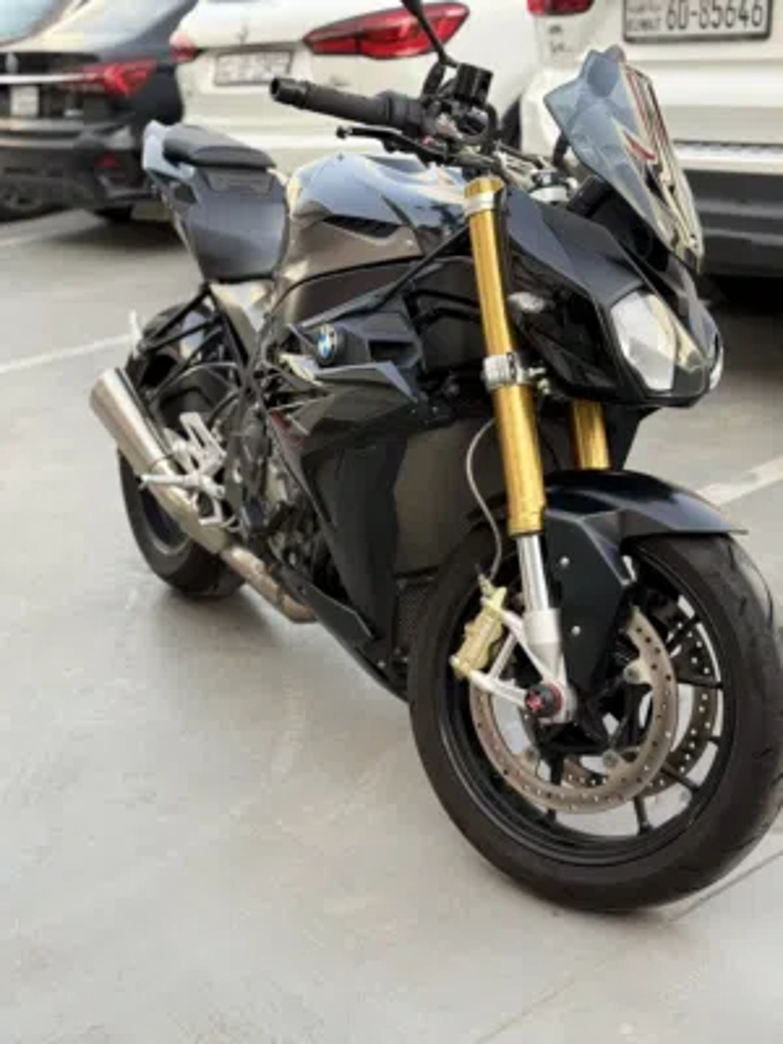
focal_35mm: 48
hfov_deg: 30.3
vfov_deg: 39.7
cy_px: 522
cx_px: 392
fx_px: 1448
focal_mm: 6.76
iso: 80
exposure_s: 1/726
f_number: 1.78
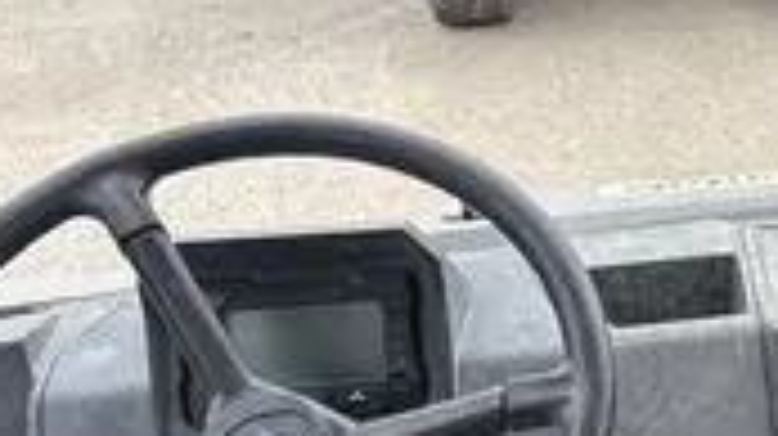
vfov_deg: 13.4
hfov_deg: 20.5
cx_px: 1138
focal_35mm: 90
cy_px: 205
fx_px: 1855
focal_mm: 5.96
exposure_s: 1/1037
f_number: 1.6
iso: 50
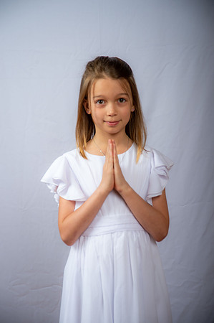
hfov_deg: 17.0
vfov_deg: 25.4
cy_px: 162
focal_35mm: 80
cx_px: 107
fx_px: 715
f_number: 6.3
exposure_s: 1/200
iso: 250
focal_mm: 80
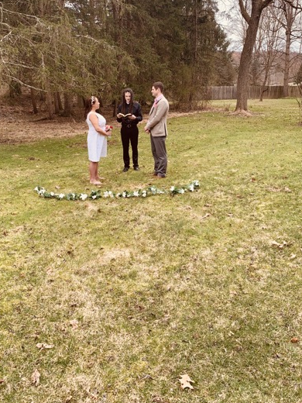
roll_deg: +1.6
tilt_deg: -12.9
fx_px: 372
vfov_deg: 56.5
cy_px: 167
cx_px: 140
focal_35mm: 32
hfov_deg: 44.1
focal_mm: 4.25
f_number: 1.8
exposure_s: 1/419
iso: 25
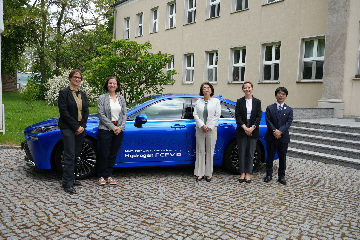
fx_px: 330
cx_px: 180
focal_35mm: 33
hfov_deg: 57.2
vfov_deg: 40.0
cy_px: 120
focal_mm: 22
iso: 100
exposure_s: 1/320
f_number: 4.5
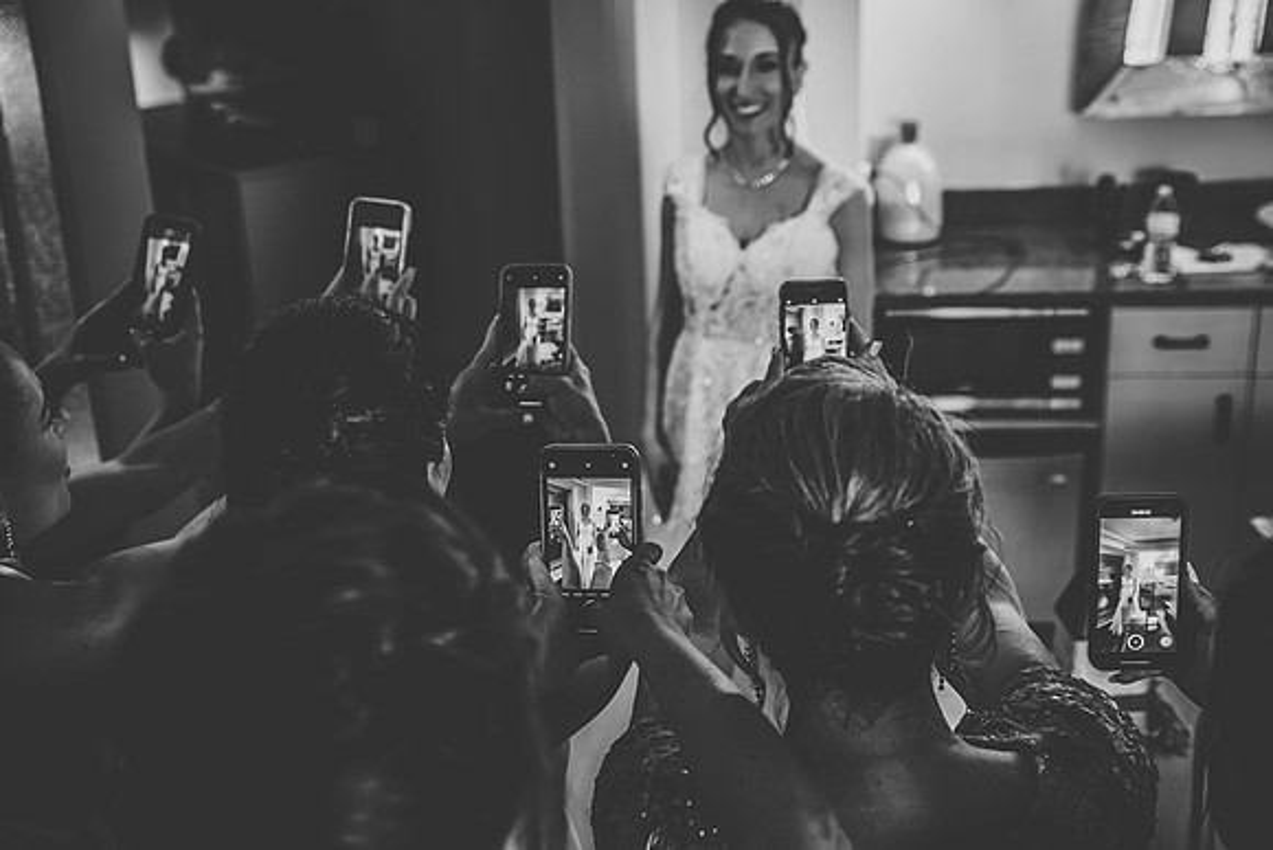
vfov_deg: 28.1
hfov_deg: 41.1
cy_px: 425
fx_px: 1698
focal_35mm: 48
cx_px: 636
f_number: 4
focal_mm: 48
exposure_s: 1/100
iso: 800
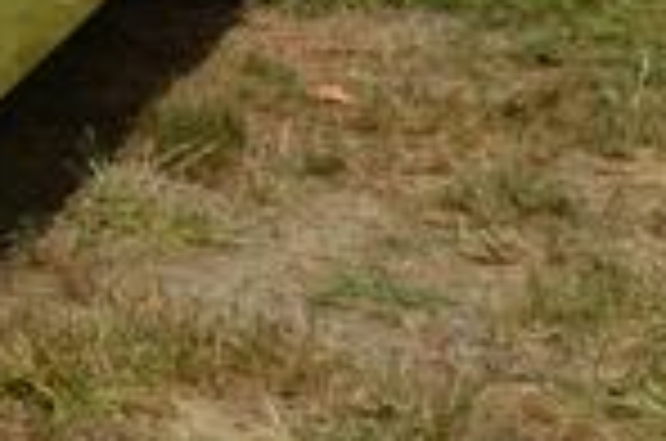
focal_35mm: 229
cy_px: -182
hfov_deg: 8.0
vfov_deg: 5.9
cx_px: -1206
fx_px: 4227
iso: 100
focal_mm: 22
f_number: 9
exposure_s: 1/320
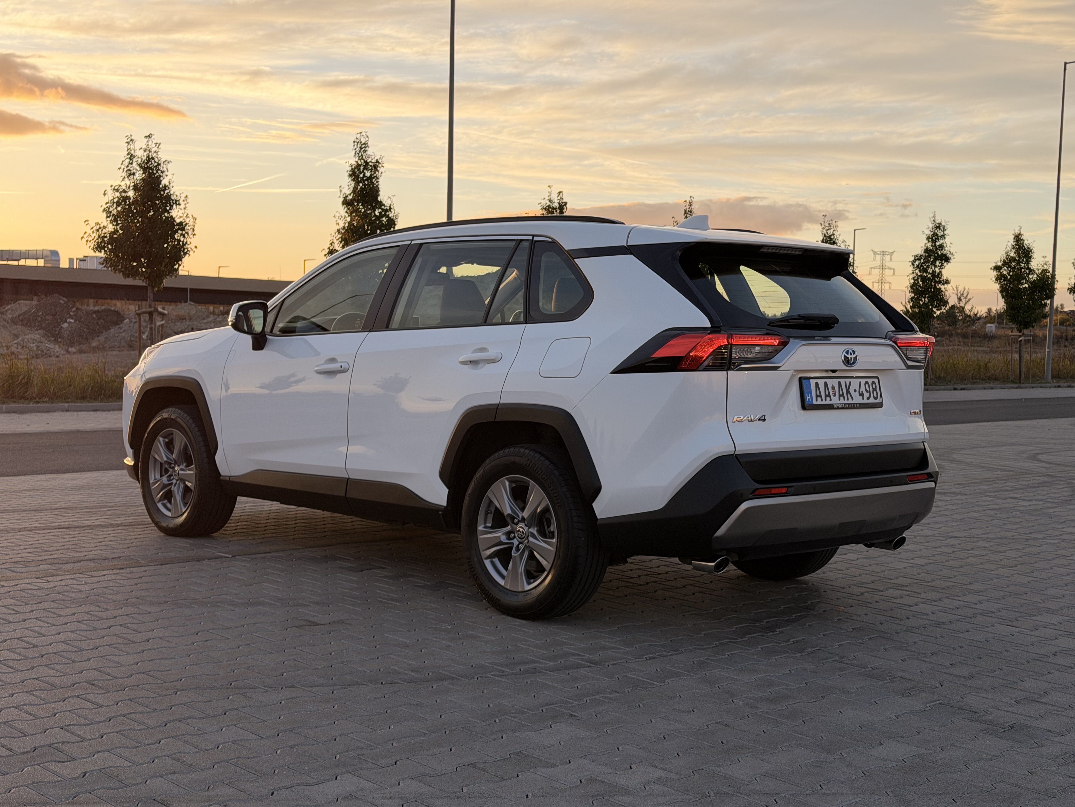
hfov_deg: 39.7
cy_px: 404
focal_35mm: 48
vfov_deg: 30.3
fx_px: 1491
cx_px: 538
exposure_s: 1/762
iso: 64
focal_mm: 6.76
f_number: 1.78
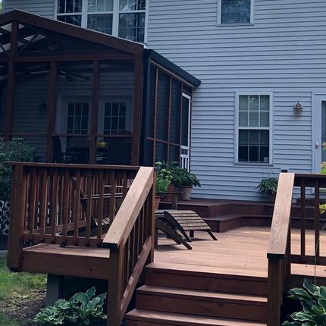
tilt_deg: +6.3
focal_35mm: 59
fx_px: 629
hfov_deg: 29.1
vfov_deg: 28.8
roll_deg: -1.0
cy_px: 102
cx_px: 158
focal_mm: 3.99
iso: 20
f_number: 1.8
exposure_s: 1/466
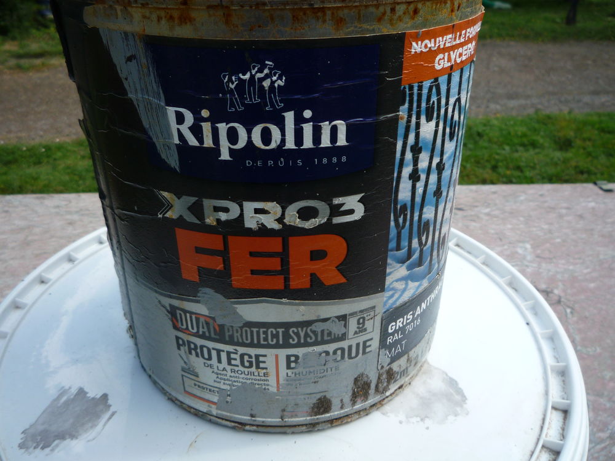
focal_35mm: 30
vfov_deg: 46.8
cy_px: 230
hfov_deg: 60.0
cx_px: 308
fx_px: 533
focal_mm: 5.2
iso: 100
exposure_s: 1/250
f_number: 4
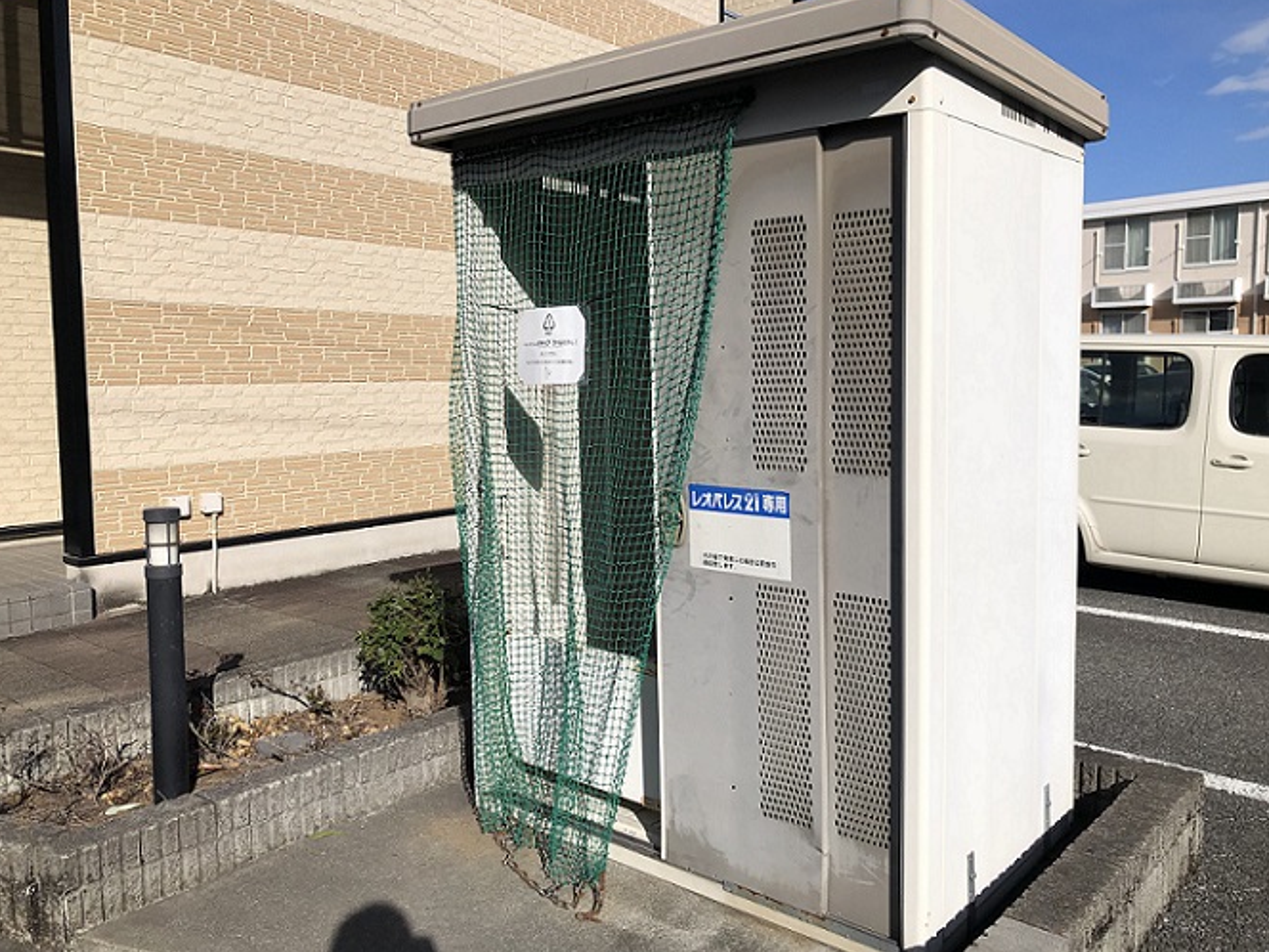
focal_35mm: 29
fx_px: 1063
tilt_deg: -5.7
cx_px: 652
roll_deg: -0.5
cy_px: 472
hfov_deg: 61.7
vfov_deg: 48.2
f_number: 1.8
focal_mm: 4
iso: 25
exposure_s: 1/3745
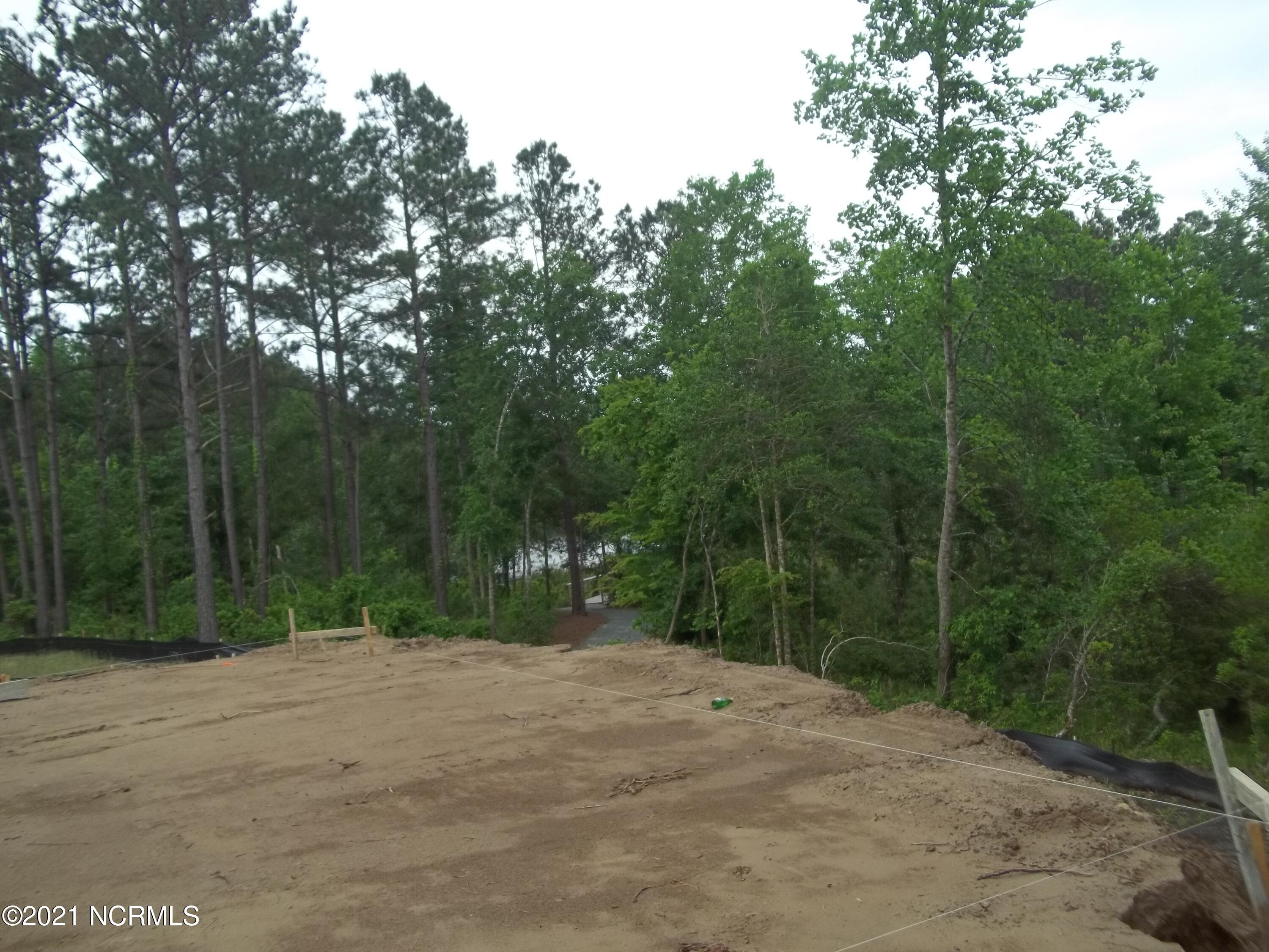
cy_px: 476
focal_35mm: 32
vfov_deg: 44.2
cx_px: 634
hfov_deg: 56.8
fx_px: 1173
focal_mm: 5.7
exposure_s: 1/400
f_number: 2.9
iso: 64
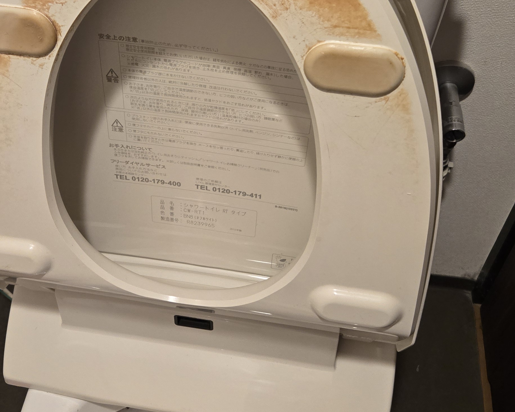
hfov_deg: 38.0
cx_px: 216
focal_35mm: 49
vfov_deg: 30.6
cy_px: 132
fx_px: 747
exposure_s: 1/100
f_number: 1.8
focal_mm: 5.4
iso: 400
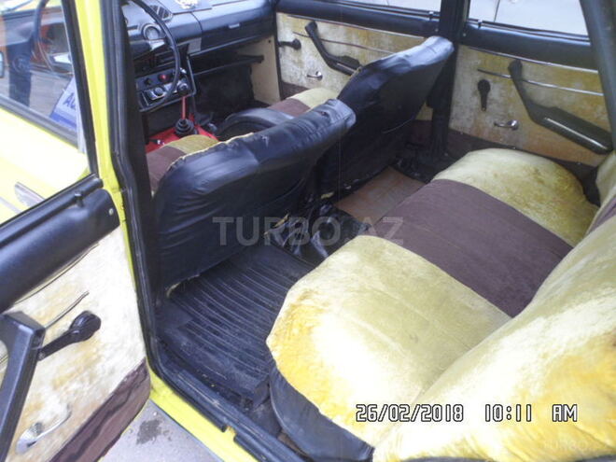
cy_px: 231
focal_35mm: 26
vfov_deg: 53.1
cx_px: 308
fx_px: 463
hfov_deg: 67.3
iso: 160
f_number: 3.3
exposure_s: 1/30
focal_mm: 4.9
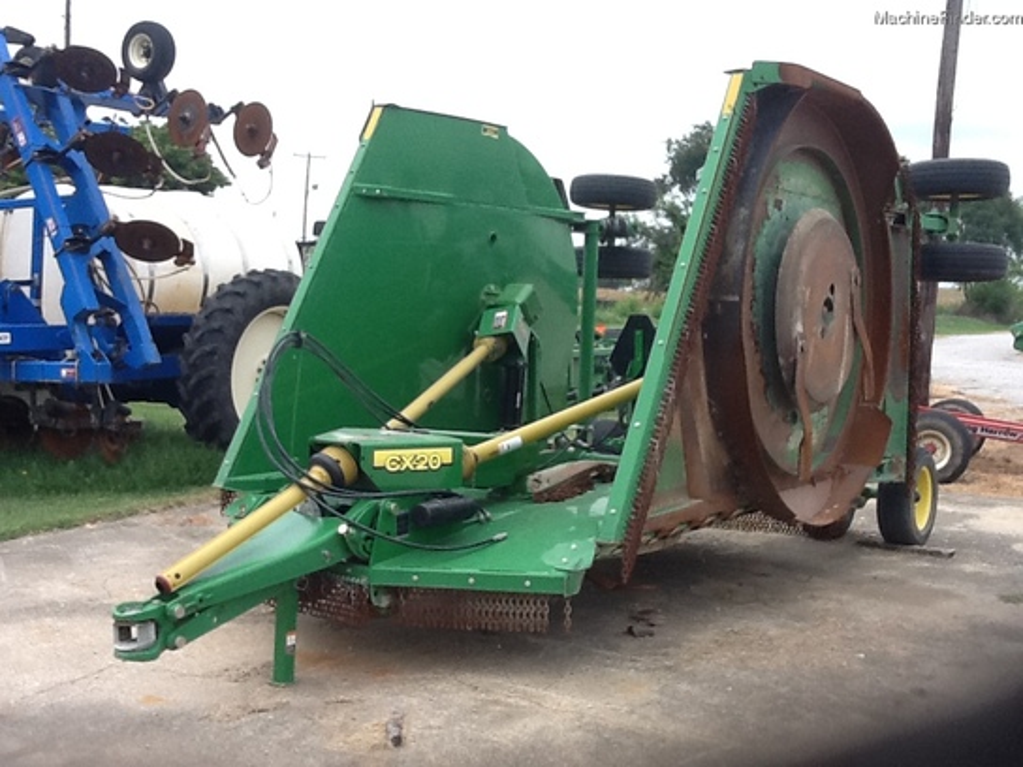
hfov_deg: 56.8
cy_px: 384
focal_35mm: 32
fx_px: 946
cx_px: 512
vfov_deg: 44.2
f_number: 2.4
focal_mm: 2.03
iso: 64
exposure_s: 1/307
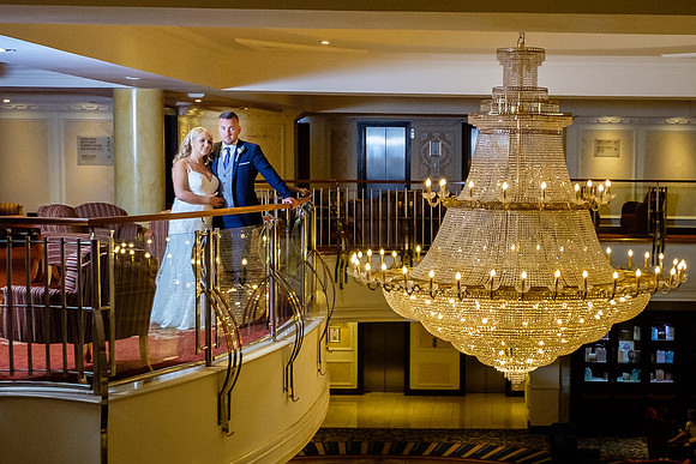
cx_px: 494
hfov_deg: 32.1
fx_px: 1192
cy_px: 279
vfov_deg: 22.0
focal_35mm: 62
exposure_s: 1/80
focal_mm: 16
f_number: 4
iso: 1600
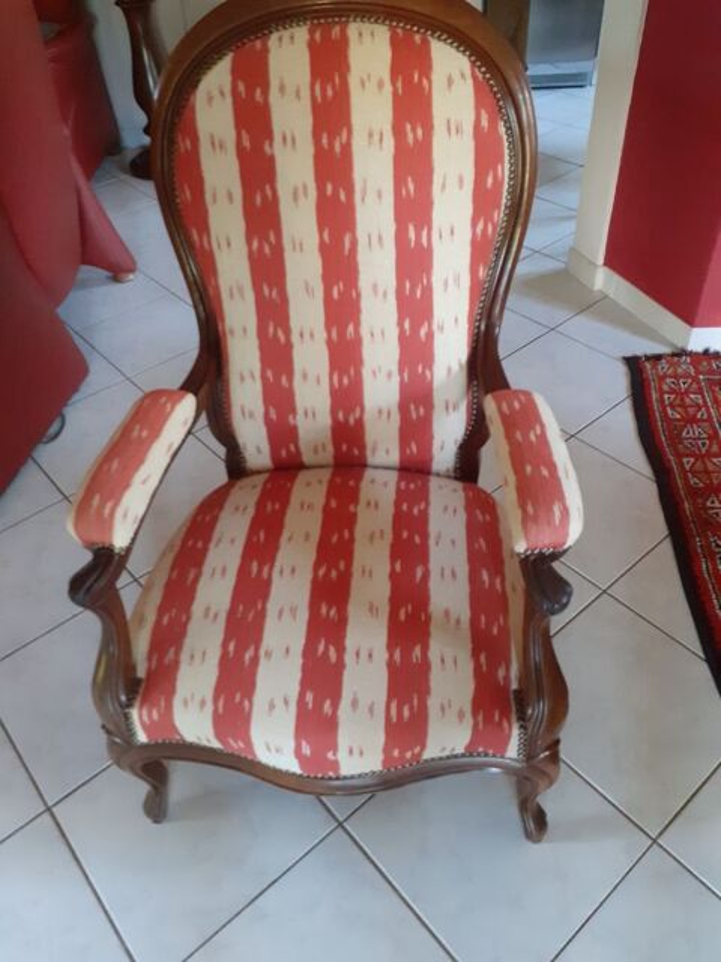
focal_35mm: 27
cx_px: 360
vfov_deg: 65.3
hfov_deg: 51.4
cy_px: 481
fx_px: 750
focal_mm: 3.6
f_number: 1.9
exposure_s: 1/25
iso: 400
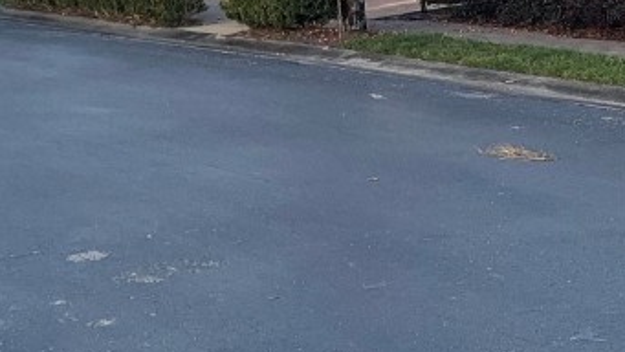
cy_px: 11
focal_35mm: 95
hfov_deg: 19.8
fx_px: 1575
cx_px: 907
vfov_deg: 12.6
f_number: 1.8
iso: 16
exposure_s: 1/450
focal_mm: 3
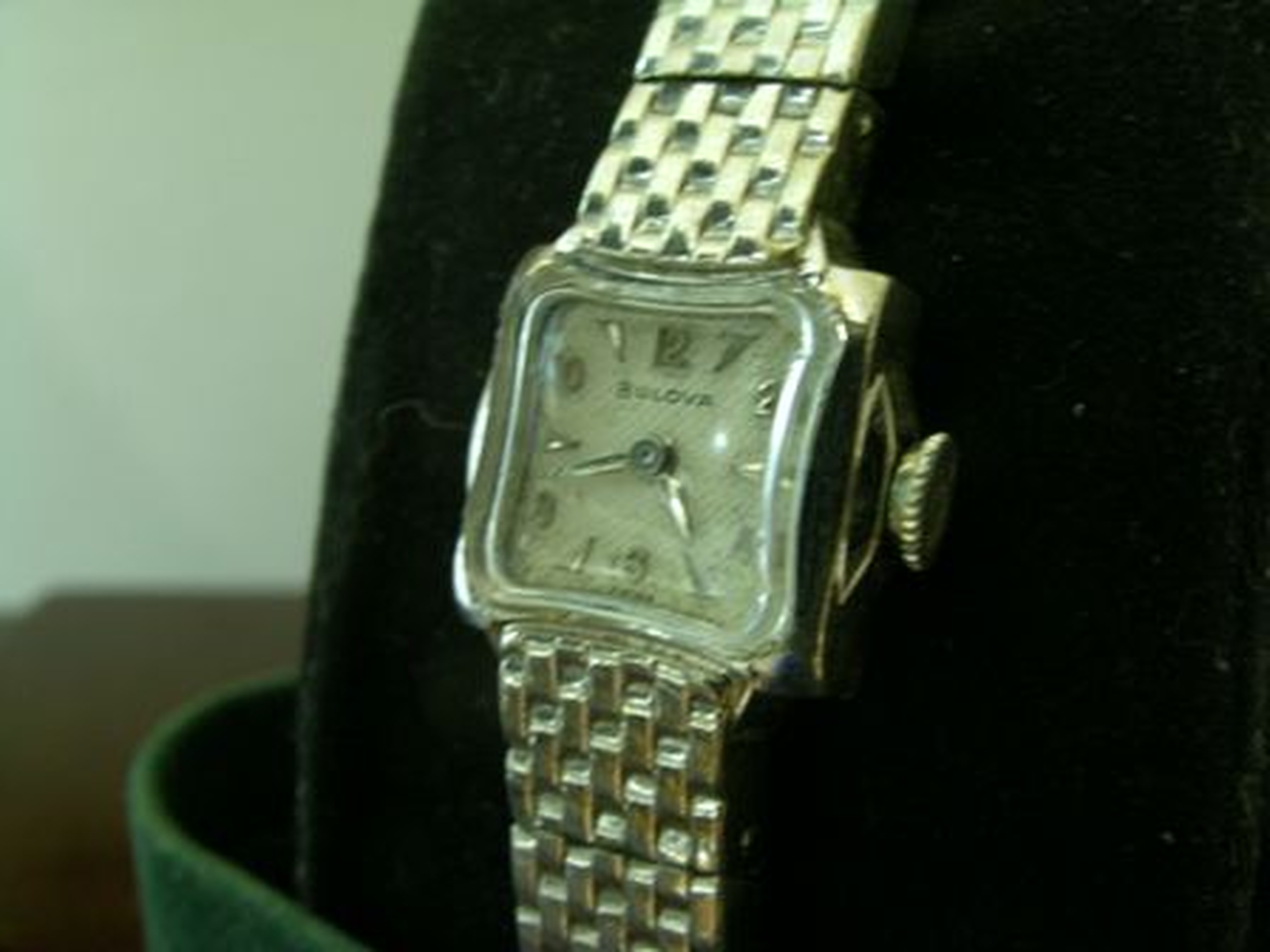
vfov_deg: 34.3
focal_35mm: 42
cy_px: 476
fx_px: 1541
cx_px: 635
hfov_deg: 44.8
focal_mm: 8.7
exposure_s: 1.2
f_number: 5.7
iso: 200
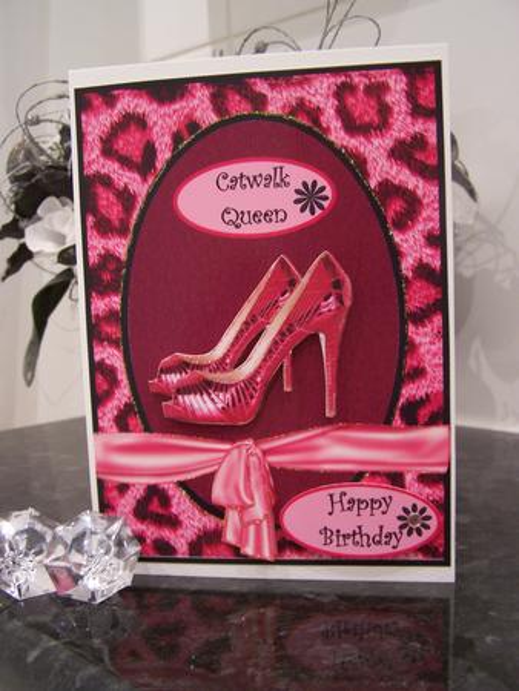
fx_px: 759
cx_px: 260
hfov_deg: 37.8
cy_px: 346
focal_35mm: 38
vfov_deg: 49.0
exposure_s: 1/8
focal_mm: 6.3
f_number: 2.8
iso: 140
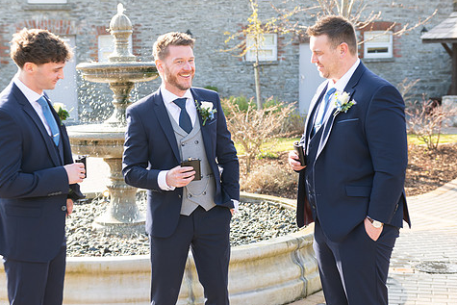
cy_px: 166
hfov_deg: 32.8
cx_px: 188
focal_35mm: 61
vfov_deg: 22.3
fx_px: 775
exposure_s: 1/160
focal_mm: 50
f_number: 5
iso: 125
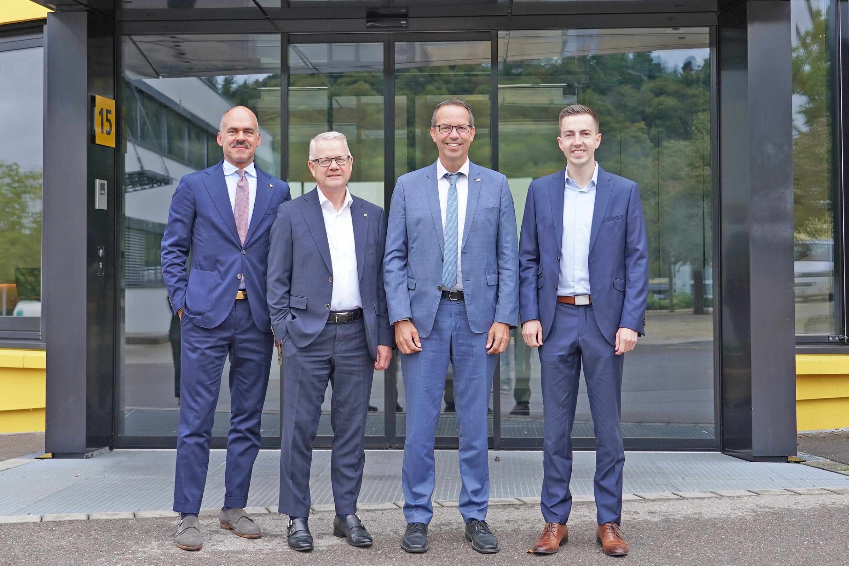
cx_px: 424
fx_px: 873
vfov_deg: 36.0
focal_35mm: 37
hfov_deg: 51.9
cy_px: 283
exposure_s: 1/160
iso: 250
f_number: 4
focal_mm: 37
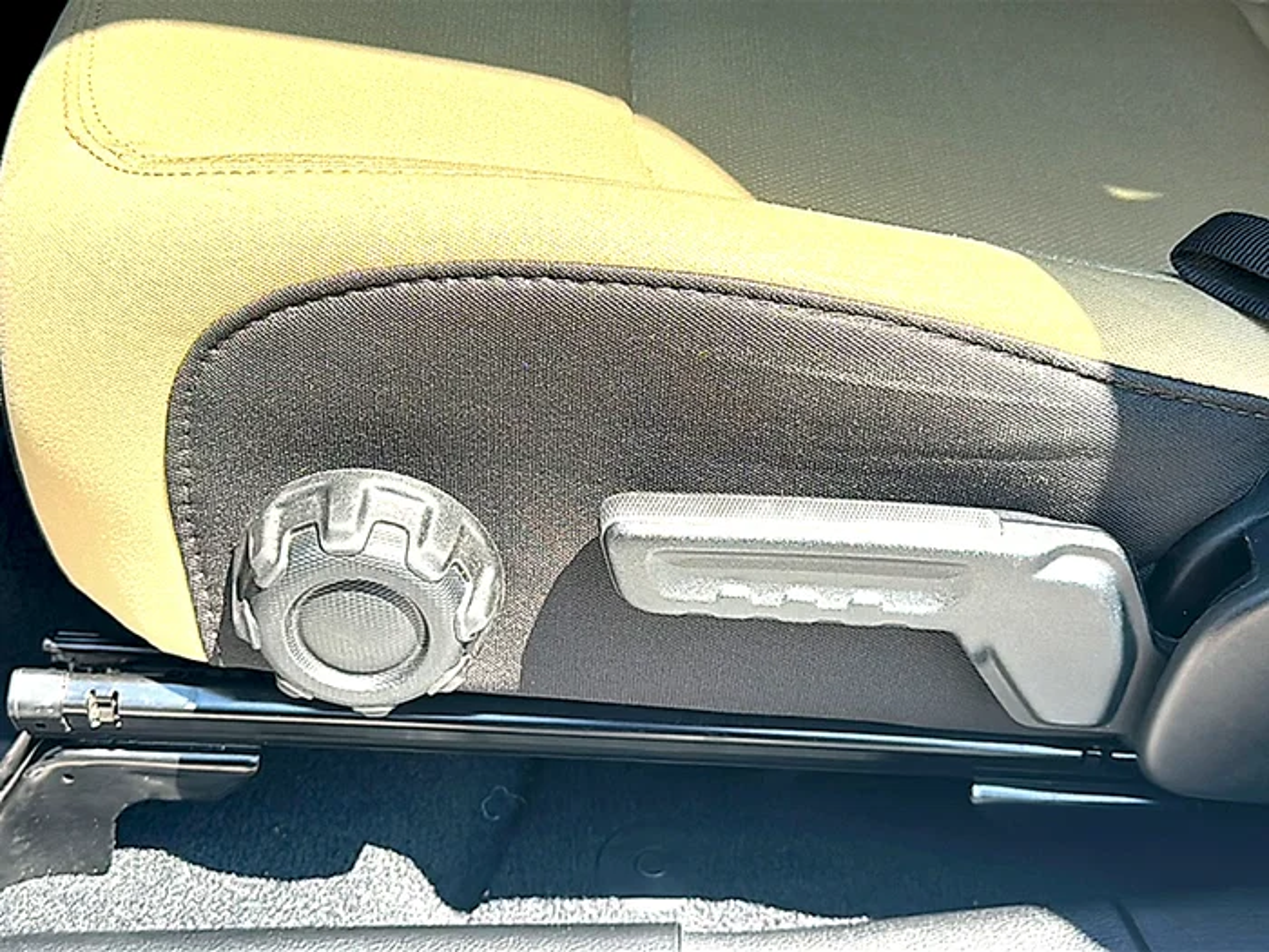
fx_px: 1503
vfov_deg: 35.1
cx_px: 634
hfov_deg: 45.8
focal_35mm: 41
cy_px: 476
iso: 80
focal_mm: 6.86
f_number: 1.78
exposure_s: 1/981
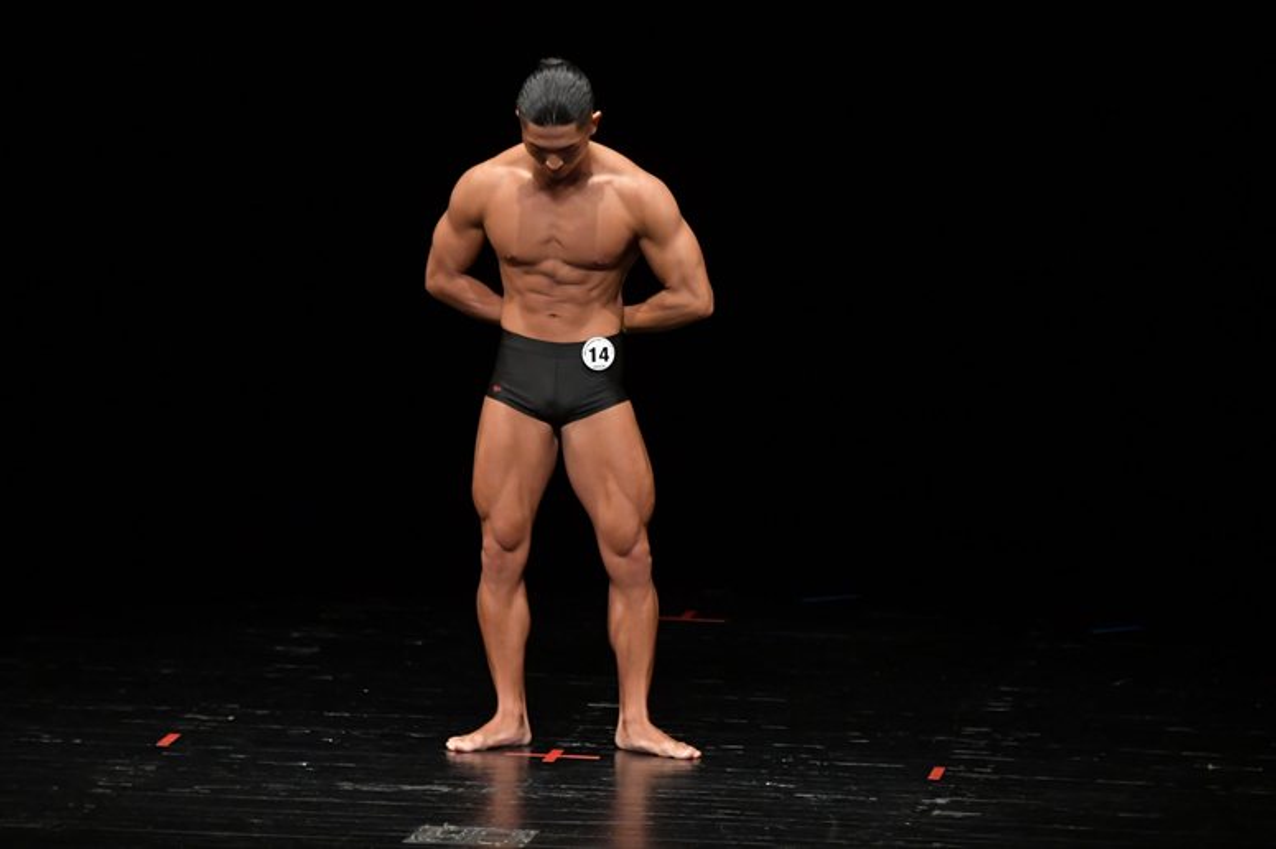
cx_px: 638
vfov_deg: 4.8
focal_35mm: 285
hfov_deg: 7.2
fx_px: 10097
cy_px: 424
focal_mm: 190
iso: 3200
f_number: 5.6
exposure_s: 1/400
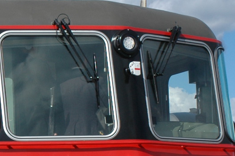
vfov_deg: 8.5
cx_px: -8
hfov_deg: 12.7
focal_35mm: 160
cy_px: 156
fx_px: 1043
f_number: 10
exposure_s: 1/400
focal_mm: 29
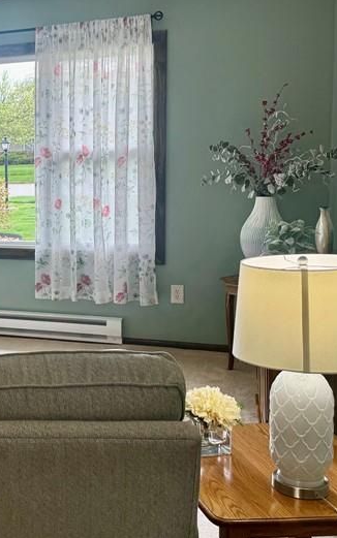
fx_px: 734
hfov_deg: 23.1
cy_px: 227
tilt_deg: -4.8
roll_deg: +3.1
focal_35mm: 50
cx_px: -97
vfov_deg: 40.2
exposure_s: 1/121
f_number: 1.78
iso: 50
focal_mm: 6.76
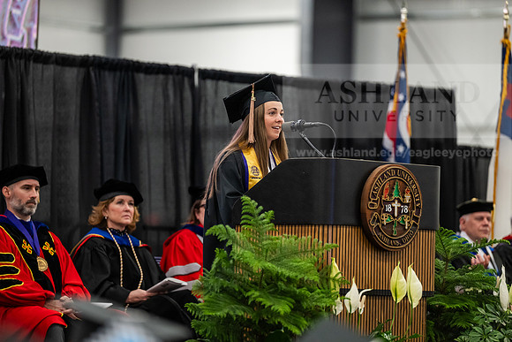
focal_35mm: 200
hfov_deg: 10.3
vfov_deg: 6.9
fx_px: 2845
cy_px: 171
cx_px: 256
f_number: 3.2
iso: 2500
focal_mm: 200
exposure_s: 1/200
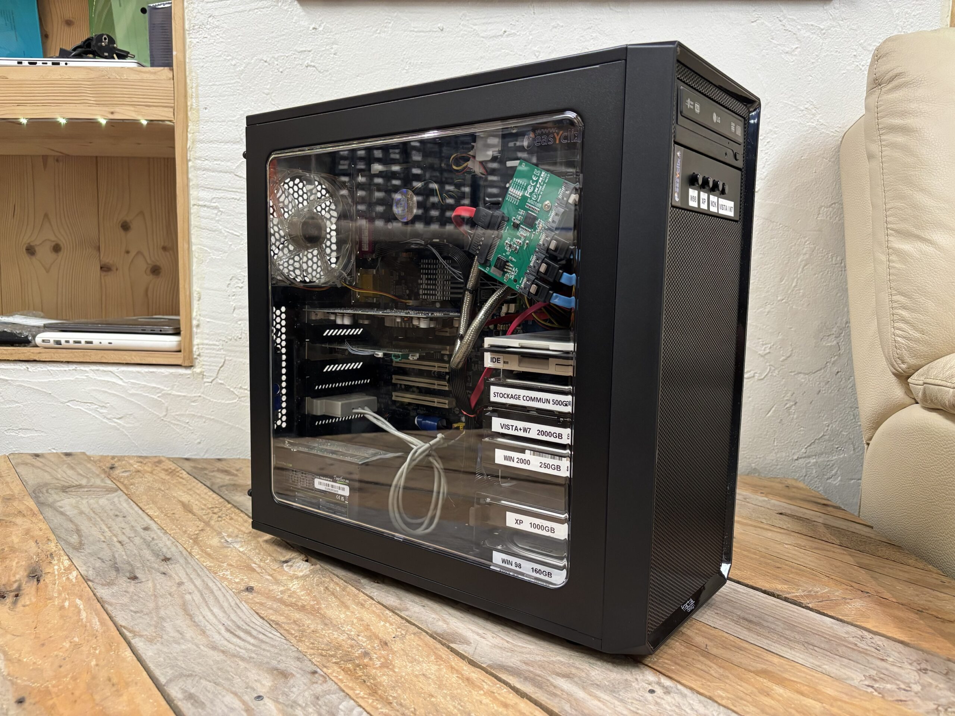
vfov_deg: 53.1
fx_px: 717
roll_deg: -1.2
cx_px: 478
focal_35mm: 26
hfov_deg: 67.3
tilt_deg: -7.1
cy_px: 358
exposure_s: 1/50
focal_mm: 5.96
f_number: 1.6
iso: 200
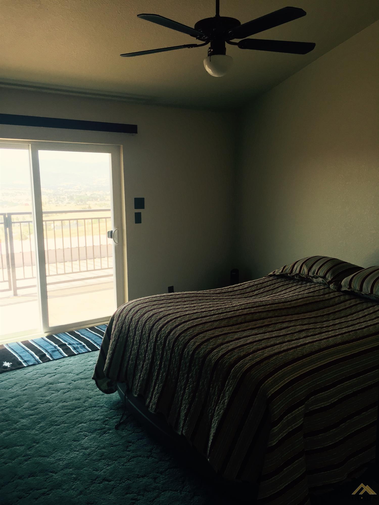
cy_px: 252
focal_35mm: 29
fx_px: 423
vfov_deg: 61.7
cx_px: 190
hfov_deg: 48.2
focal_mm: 4.15
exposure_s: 1/120
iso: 50
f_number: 2.2
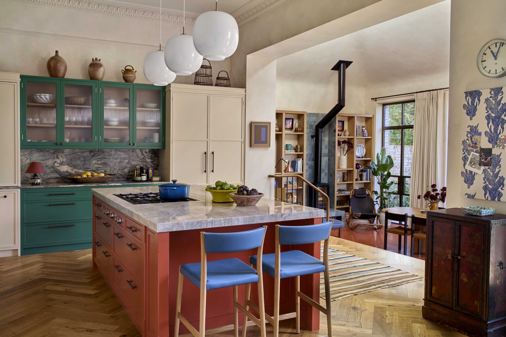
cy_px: 168
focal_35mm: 29
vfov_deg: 45.0
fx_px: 408
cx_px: 253
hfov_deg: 63.7
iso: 100
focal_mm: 29
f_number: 11
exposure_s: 1/1.25
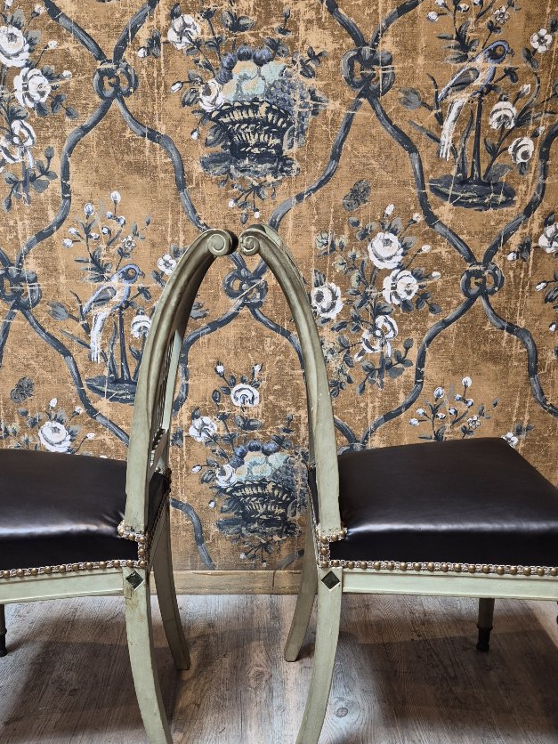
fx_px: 709
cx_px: 245
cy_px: 462
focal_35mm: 33
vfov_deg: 54.8
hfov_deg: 42.9
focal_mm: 5.4
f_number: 1.8
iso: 250
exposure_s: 1/100
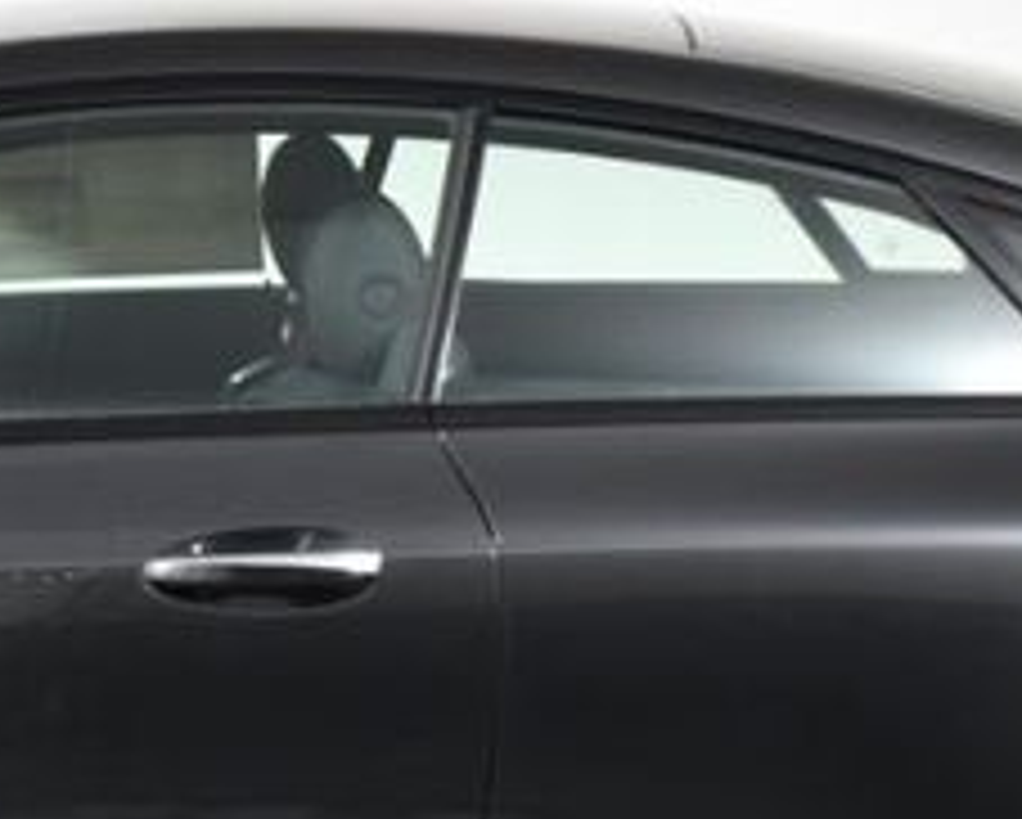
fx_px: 3845
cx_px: 72
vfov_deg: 12.1
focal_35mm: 127
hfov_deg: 15.0
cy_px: 626
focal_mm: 20
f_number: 3.8
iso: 800
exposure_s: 1/160
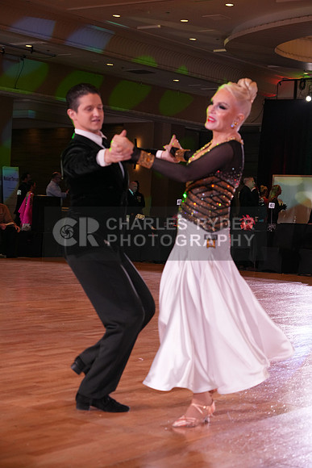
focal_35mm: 73
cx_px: 156
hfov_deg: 18.7
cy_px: 234
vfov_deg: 27.7
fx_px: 948
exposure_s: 1/200
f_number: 5
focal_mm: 73
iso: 2000
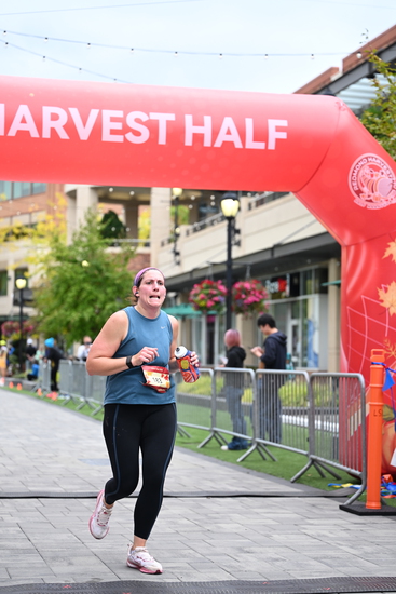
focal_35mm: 70
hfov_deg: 19.5
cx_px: 198
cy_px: 297
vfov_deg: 28.8
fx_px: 1154
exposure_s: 1/2000
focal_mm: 70
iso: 640
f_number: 2.8
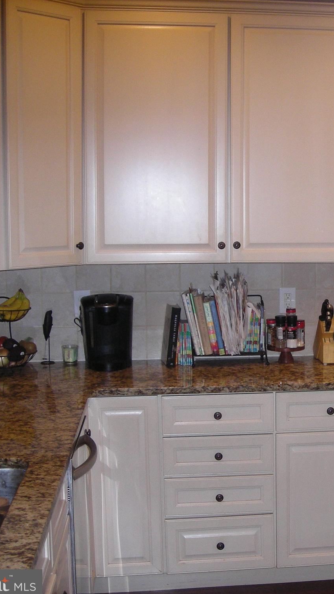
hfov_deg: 20.7
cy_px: 300
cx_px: 346
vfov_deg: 37.2
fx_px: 881
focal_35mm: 56
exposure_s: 1/60
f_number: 3.2
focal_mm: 6.3
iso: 154
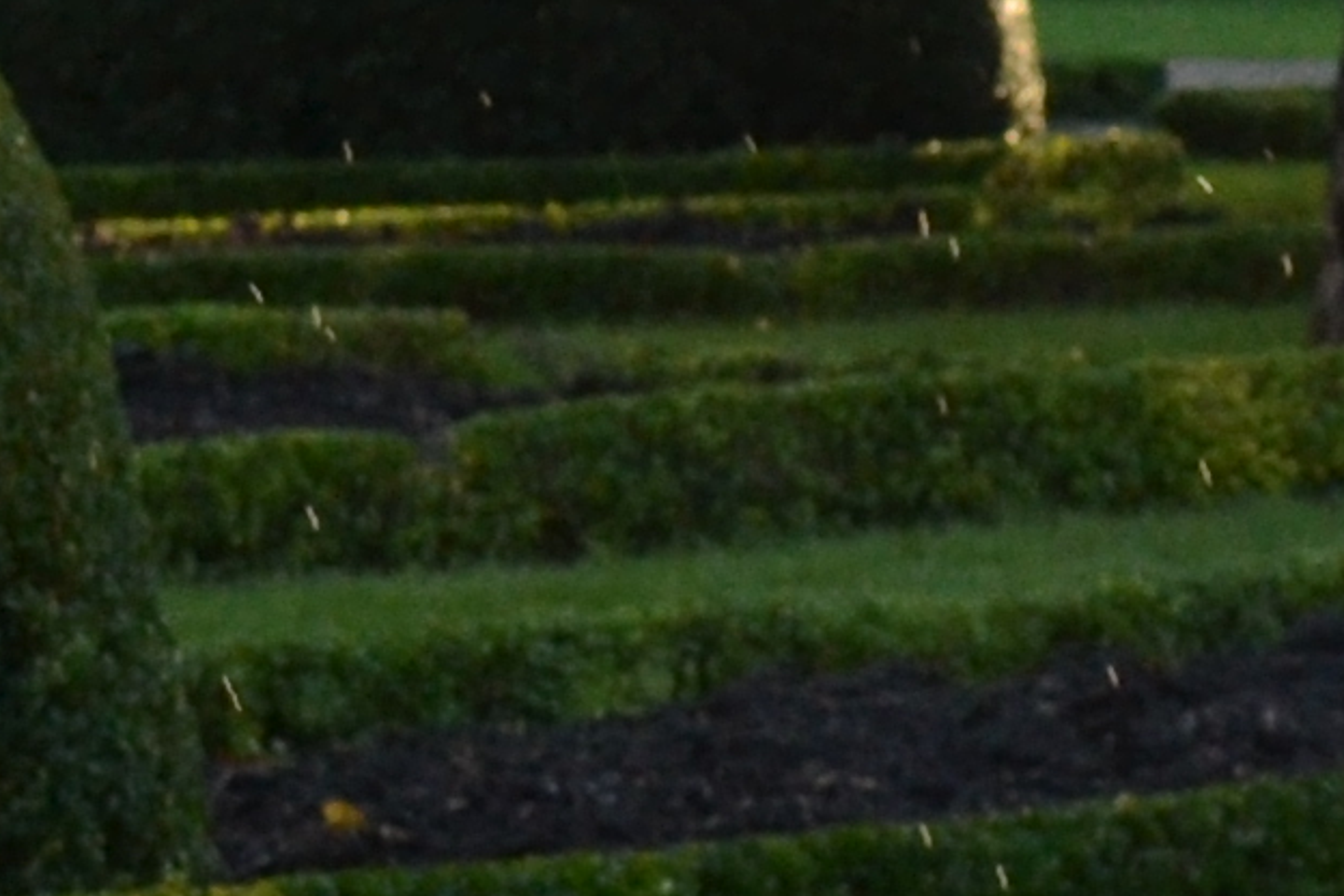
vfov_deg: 5.2
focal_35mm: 266
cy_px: 446
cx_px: 3758
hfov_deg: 7.1
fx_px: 9930
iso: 400
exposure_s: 1/200
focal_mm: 24
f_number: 8
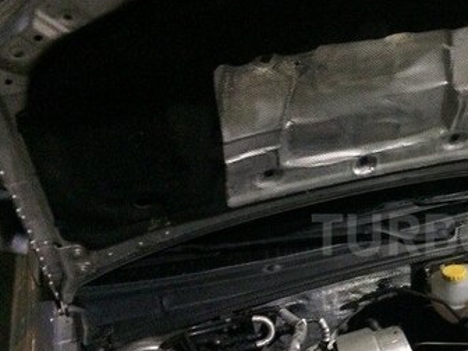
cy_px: 235
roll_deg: +3.4
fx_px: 771
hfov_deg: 31.5
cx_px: 454
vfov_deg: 25.5
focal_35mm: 57
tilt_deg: -22.7
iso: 800
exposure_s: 1/17
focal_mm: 4.15
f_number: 2.2
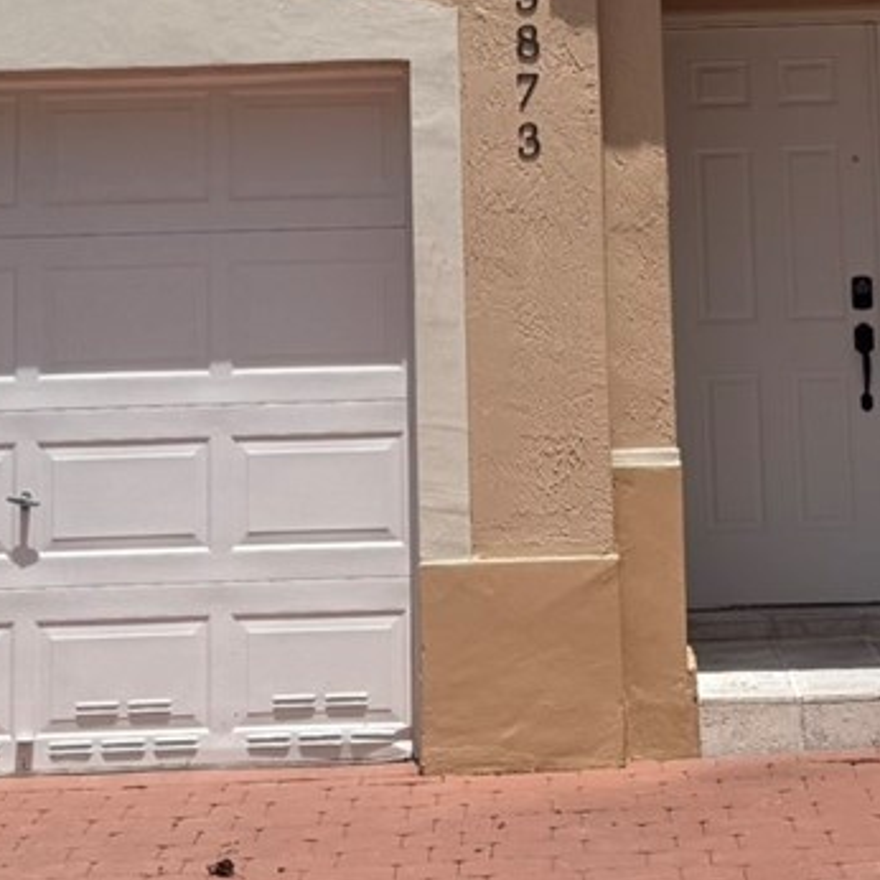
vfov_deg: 17.2
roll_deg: -0.2
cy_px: -48
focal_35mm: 98
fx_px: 2819
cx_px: 575
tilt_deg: +9.8
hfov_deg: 17.7
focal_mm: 6.76
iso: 80
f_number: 1.78
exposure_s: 1/8130
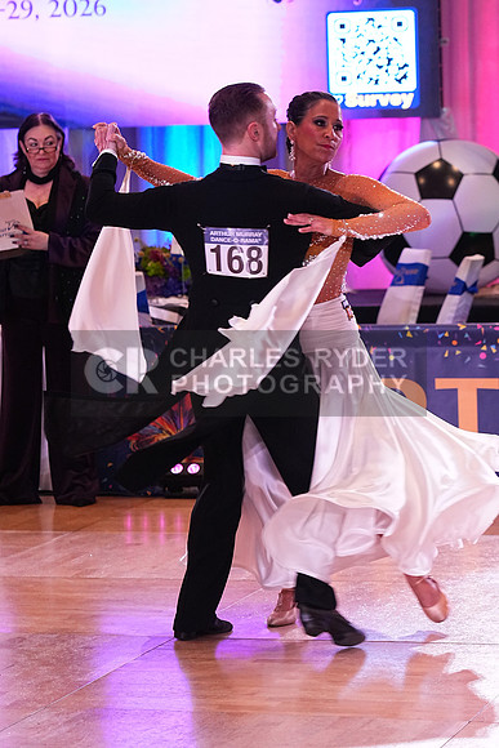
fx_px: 2950
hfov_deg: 9.7
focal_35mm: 142
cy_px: 374
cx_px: 250
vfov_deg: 14.4
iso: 2500
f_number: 4.5
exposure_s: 1/320
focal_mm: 95
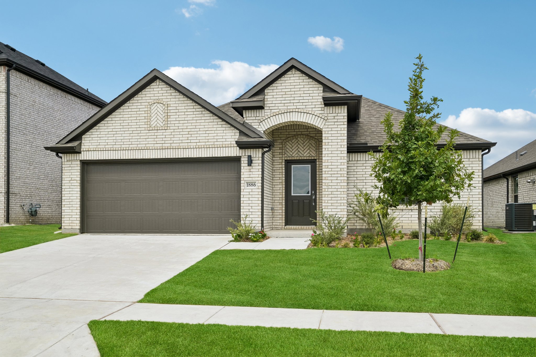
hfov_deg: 61.9
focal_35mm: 30
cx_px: 268
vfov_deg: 43.6
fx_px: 447
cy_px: 178
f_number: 8
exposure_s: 1/1600
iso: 400
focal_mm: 30
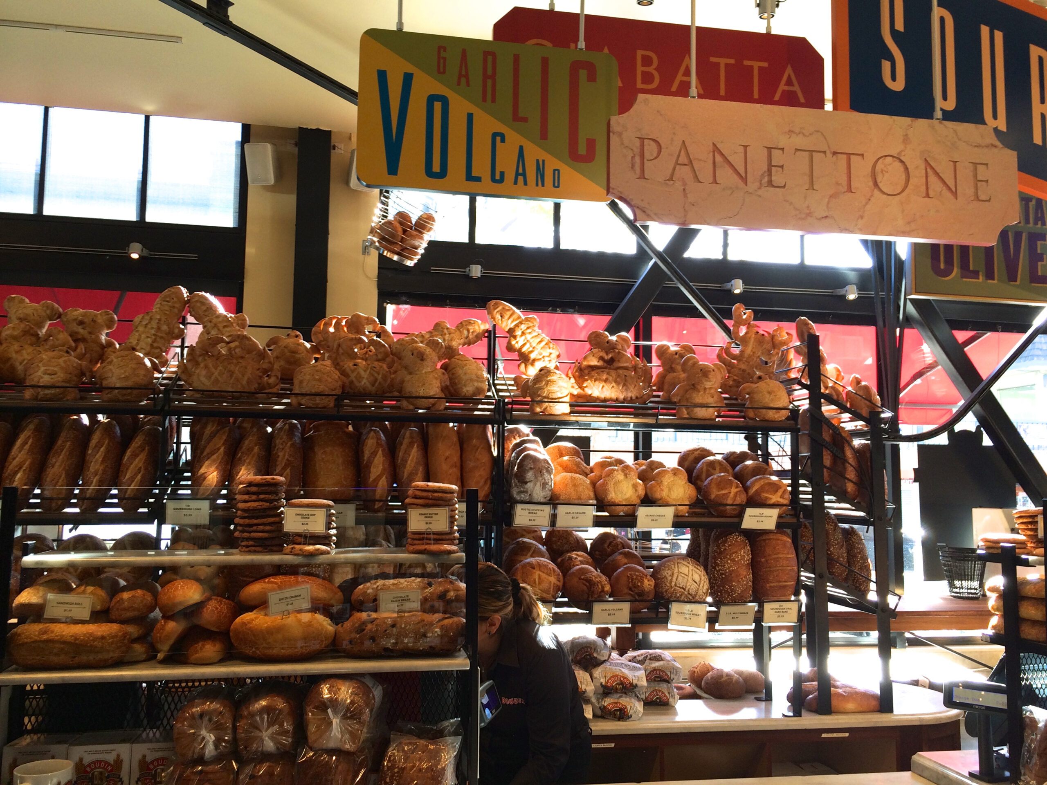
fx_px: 907
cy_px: 392
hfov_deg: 60.0
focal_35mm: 30
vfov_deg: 46.8
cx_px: 524
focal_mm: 4.12
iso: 40
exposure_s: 1/60
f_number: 2.2
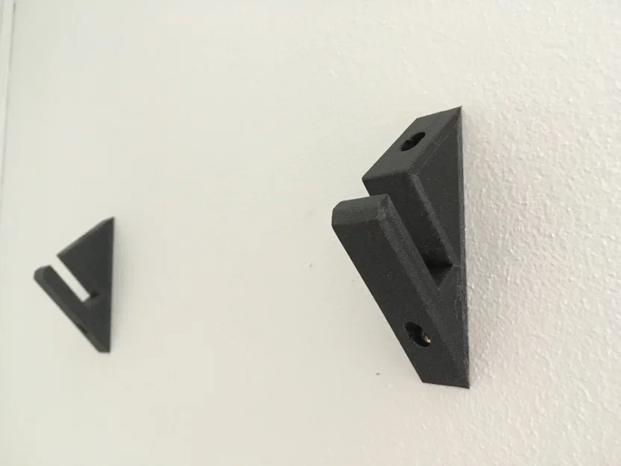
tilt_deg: +6.2
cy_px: 233
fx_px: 520
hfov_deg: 61.7
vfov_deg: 48.2
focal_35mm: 29
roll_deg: +0.9
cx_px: 310
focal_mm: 4.15
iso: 640
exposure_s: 1/17
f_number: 2.2
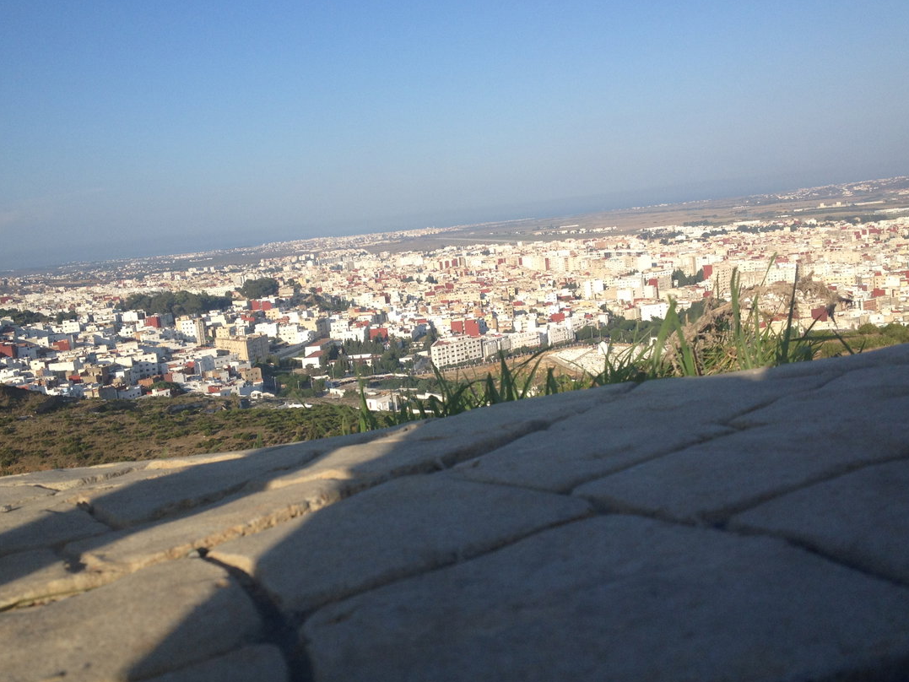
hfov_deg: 47.8
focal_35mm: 39
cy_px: 323
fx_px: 1024
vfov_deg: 36.8
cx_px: 437
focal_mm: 4.28
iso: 64
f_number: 2.4
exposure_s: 1/1672
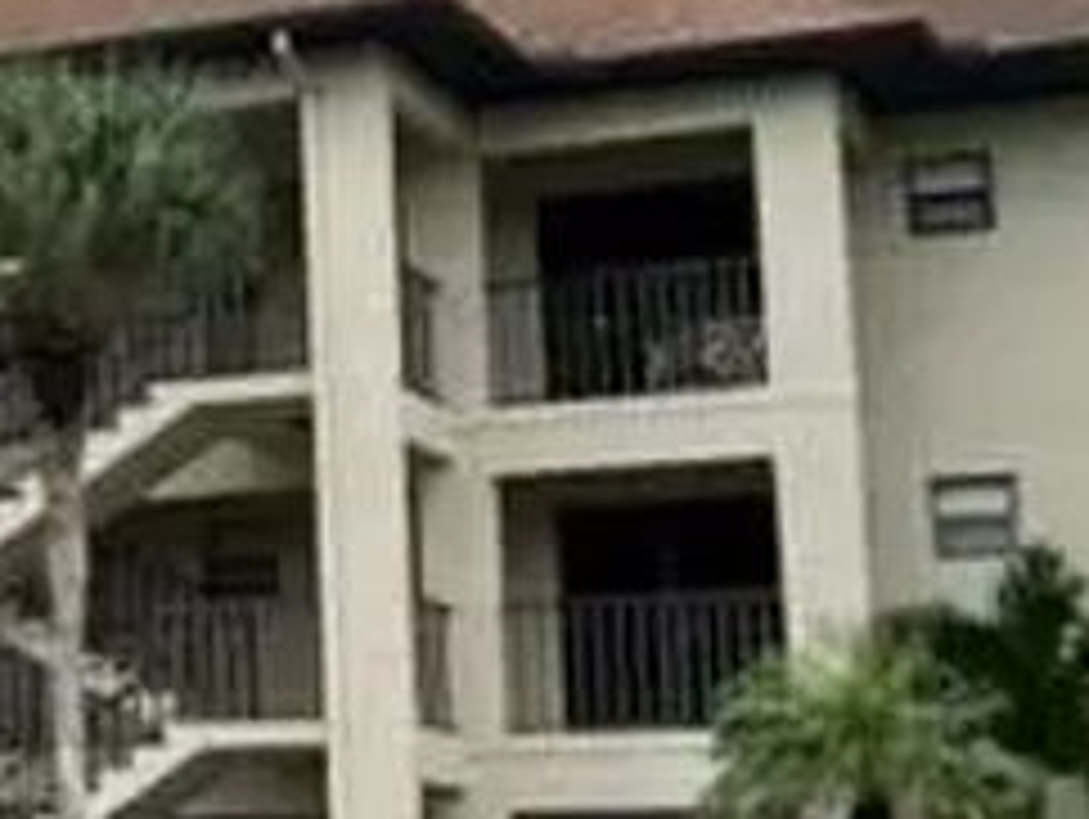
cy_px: 256
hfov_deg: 16.8
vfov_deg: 13.5
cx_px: -328
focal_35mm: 110
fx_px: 3464
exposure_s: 1/1553
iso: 50
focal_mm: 5.7
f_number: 1.5
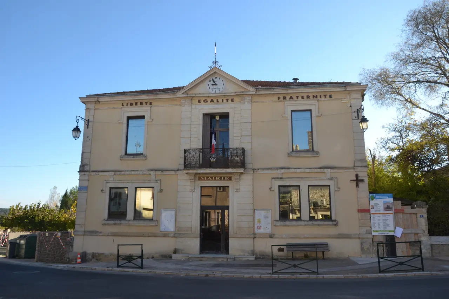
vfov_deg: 47.9
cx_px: 224
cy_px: 150
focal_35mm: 27
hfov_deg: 67.4
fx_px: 337
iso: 100
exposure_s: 1/160
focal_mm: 18
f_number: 6.3
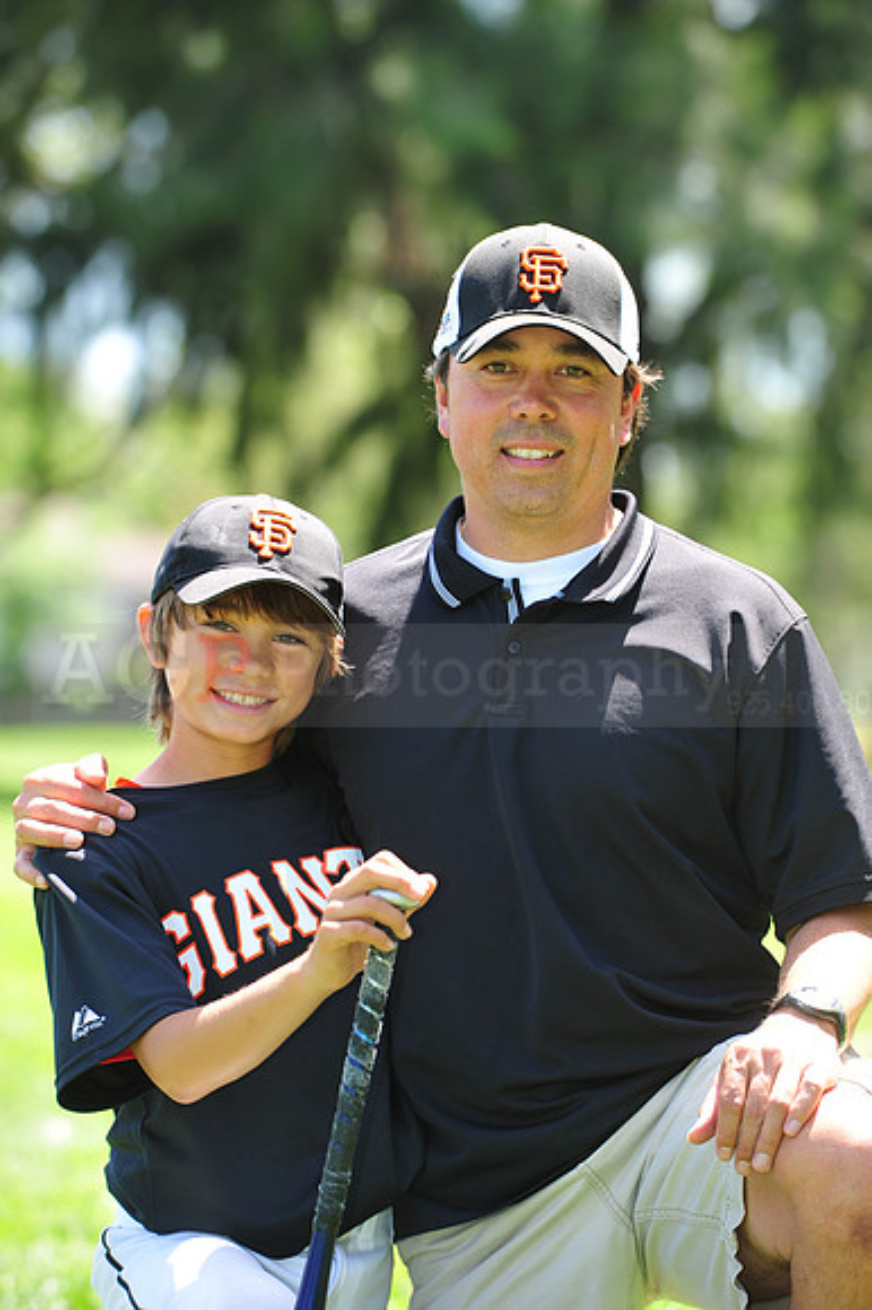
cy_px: 655
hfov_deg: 7.8
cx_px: 436
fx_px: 6365
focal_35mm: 175
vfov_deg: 11.8
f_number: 5.6
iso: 200
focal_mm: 175
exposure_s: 1/200
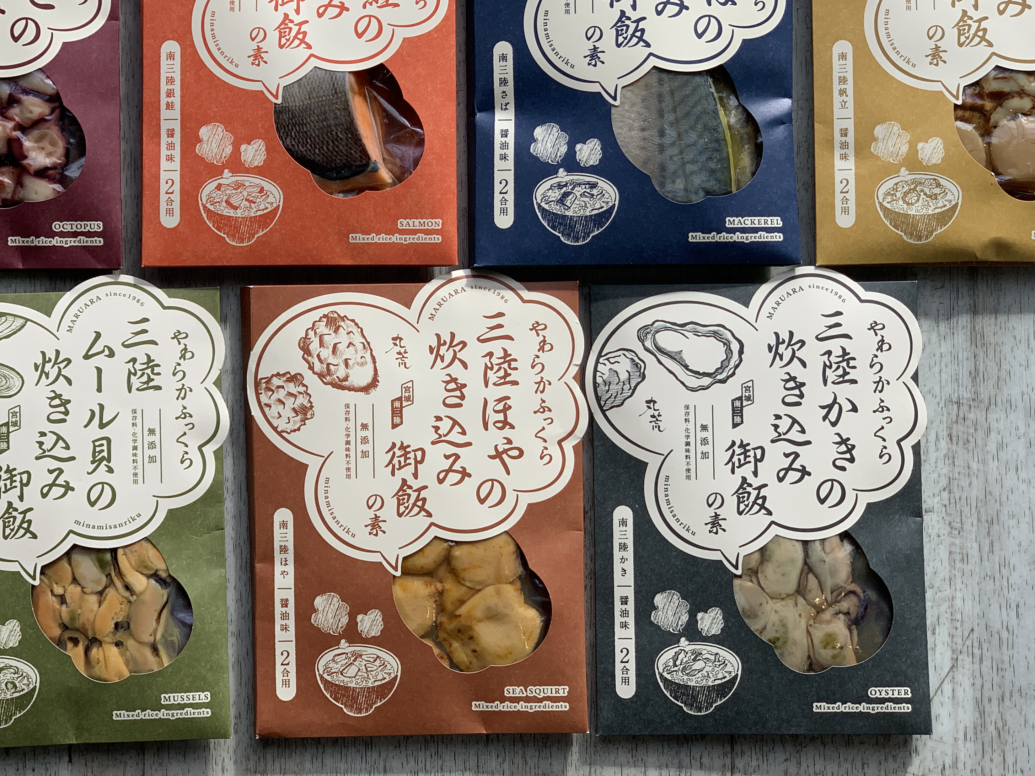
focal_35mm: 72
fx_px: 2153
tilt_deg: -86.7
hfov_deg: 27.0
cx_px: 467
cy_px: 309
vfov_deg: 20.4
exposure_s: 1/432
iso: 16
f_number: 2.4
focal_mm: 6
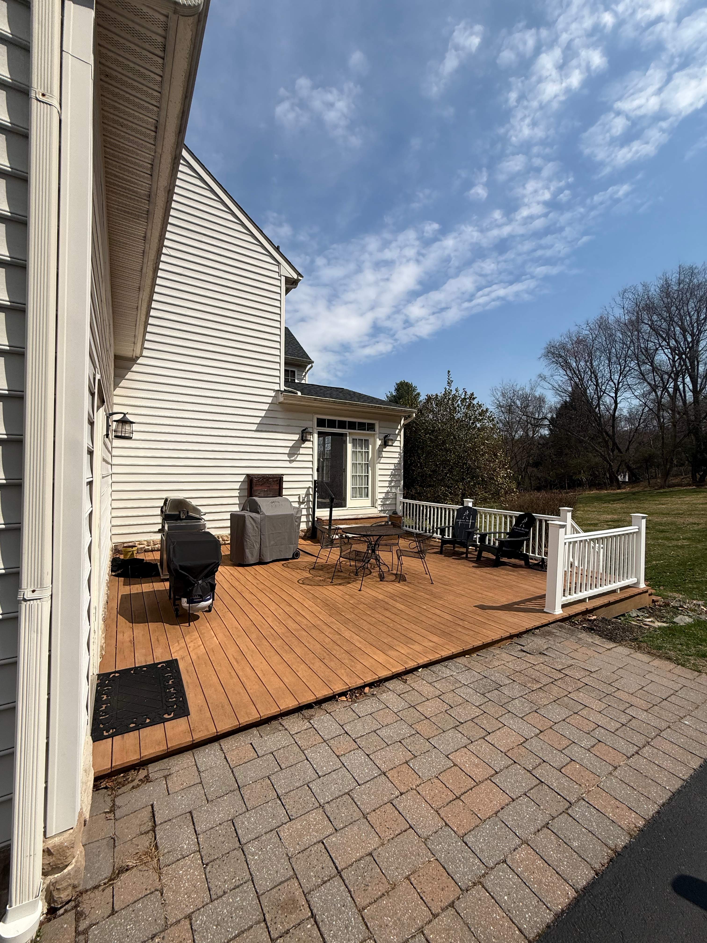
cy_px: 472
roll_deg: -0.2
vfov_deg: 102.1
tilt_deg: +0.5
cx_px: 354
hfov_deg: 85.7
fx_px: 381
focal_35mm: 14
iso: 50
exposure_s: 1/4149
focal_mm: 2.22
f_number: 2.2
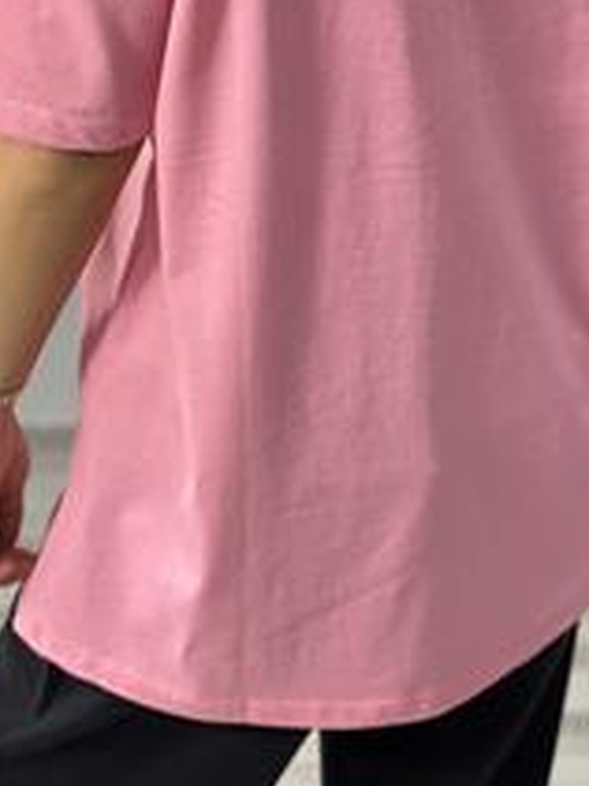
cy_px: 184
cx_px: 362
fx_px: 2135
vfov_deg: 20.7
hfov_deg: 15.7
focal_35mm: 94
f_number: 1.78
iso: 125
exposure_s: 1/100
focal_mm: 6.86
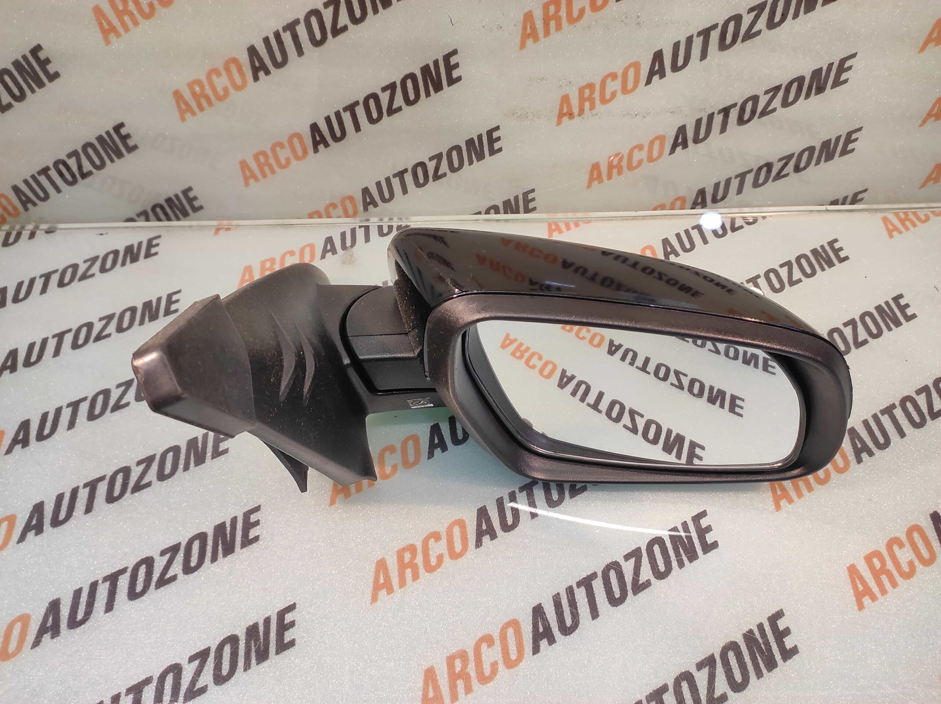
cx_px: 470
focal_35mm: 17
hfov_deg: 91.1
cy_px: 352
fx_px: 462
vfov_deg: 74.7
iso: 190
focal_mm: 4.74
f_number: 1.79
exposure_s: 1/33
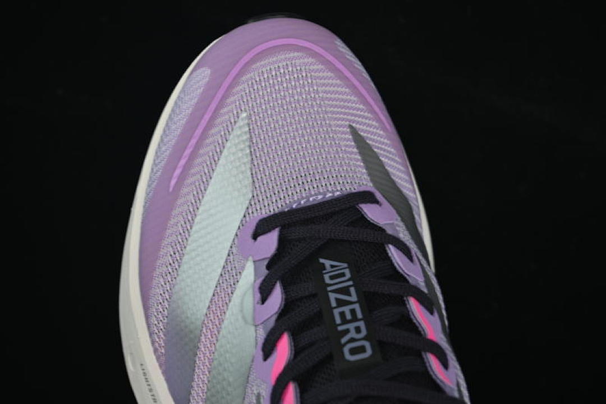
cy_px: 202
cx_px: 303
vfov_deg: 18.2
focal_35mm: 75
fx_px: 1262
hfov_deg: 27.0
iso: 160
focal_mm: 50
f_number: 6.3
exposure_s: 1/40
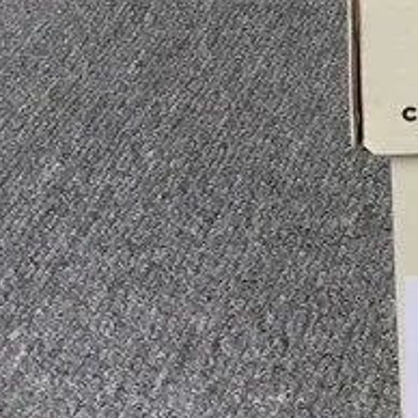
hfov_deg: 12.5
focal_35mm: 127
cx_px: 754
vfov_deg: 13.0
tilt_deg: -15.4
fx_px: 1735
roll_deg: -0.5
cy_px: -204
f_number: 2.4
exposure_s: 1/159
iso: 25
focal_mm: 3.3
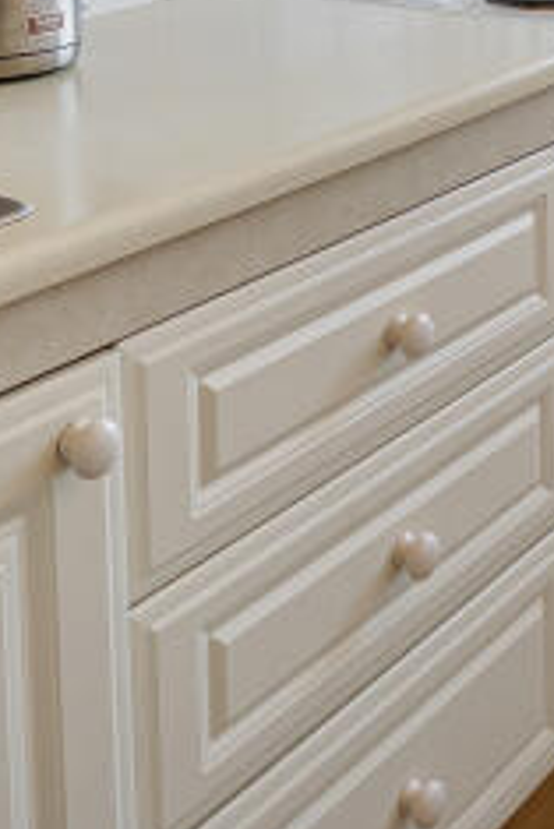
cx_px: 632
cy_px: -261
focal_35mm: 61
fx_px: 1406
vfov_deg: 27.3
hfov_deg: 21.0
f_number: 6.3
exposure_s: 1/500
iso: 320
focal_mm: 14
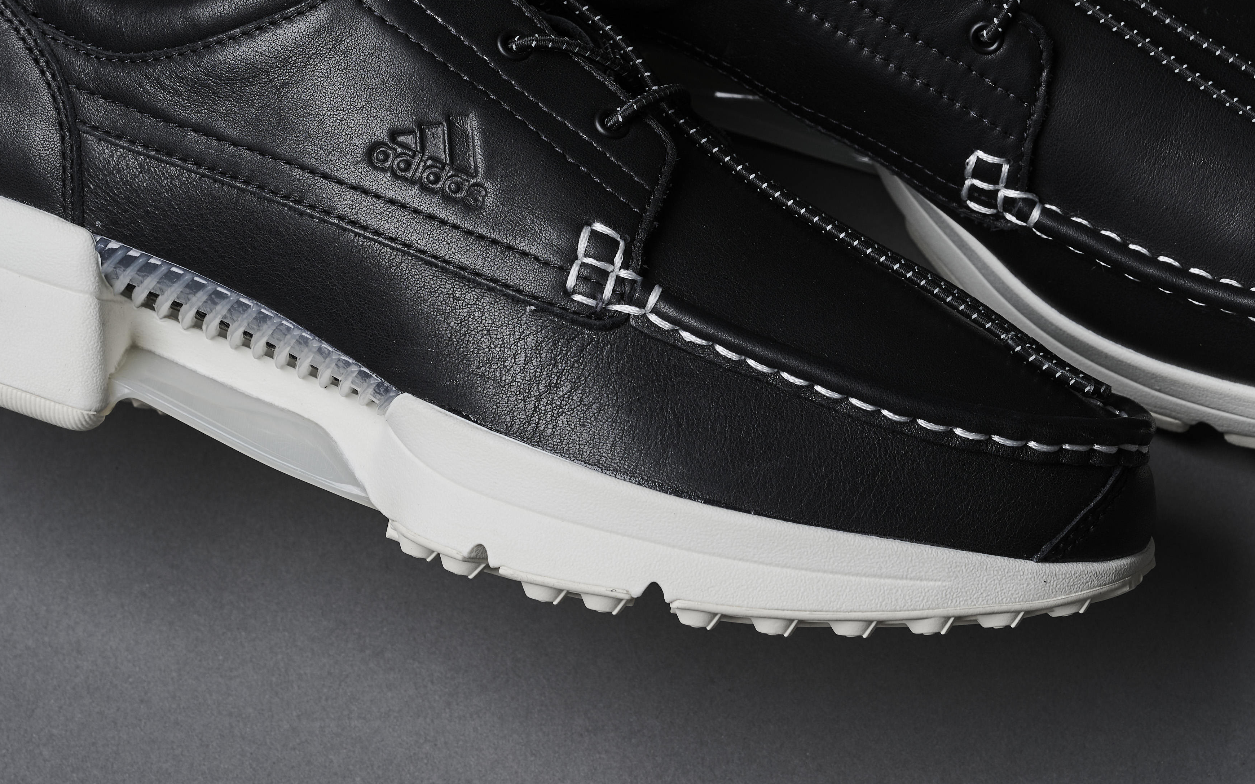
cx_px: 786
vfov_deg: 10.5
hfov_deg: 16.8
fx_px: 4241
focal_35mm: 124
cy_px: 209
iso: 100
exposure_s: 1/125
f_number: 10
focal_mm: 70
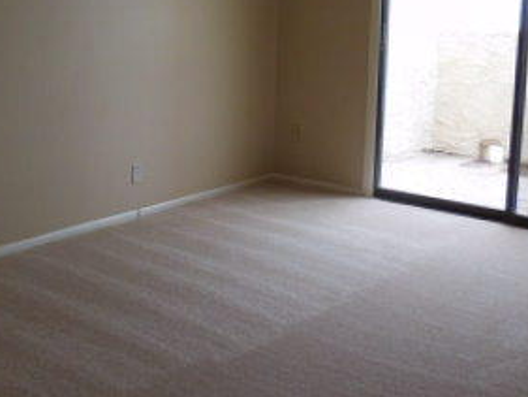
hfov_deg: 33.5
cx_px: 184
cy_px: 141
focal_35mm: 57
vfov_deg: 25.6
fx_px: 870
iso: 125
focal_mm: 4.5
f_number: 3.3
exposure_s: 1/40
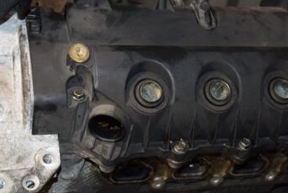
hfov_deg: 25.9
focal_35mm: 78
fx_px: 624
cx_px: 179
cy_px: 104
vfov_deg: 17.5
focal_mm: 30
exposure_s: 1/60
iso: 800
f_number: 5
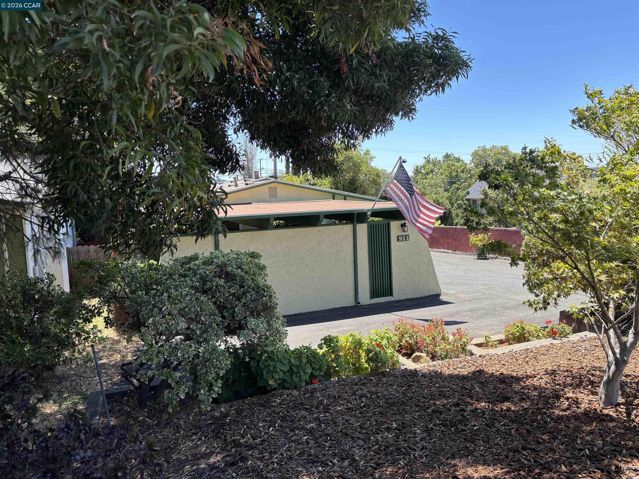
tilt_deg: -5.2
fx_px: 480
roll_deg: +1.6
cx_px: 320
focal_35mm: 26
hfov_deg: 67.3
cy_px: 240
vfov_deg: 53.1
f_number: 1.6
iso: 50
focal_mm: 5.96
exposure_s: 1/887
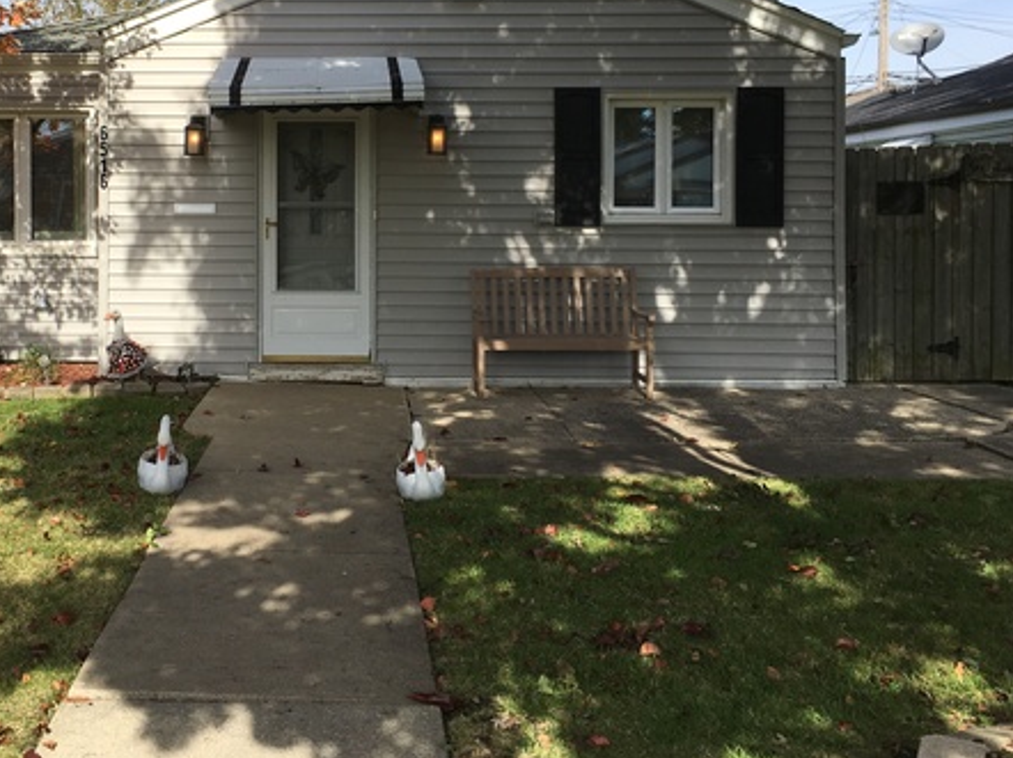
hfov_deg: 44.1
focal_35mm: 42
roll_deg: -0.8
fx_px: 1228
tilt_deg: +0.7
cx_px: 325
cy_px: 227
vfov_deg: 33.9
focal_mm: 4.15
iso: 25
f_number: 2.2
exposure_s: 1/1425
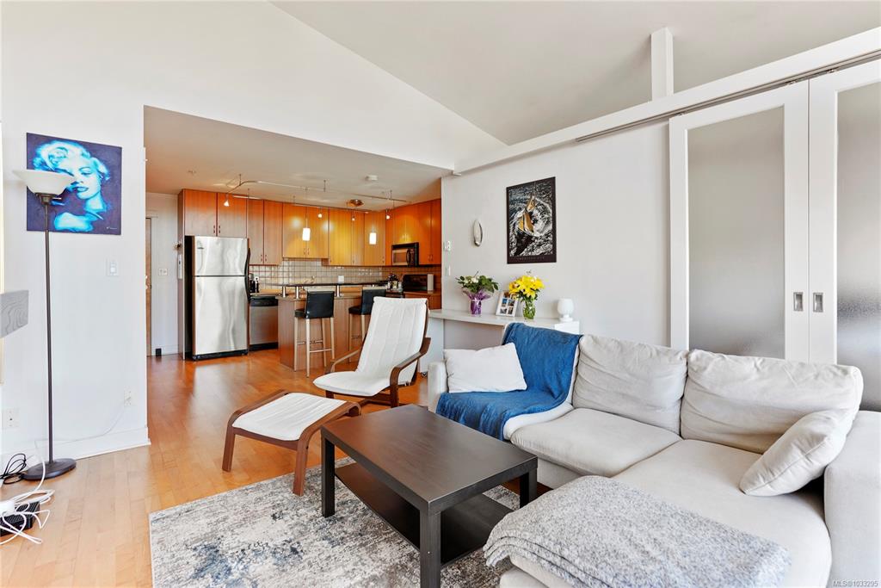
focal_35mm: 16
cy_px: 294
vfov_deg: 73.8
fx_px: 392
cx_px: 440
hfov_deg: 96.7
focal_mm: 16
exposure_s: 1/8
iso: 125
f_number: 3.5
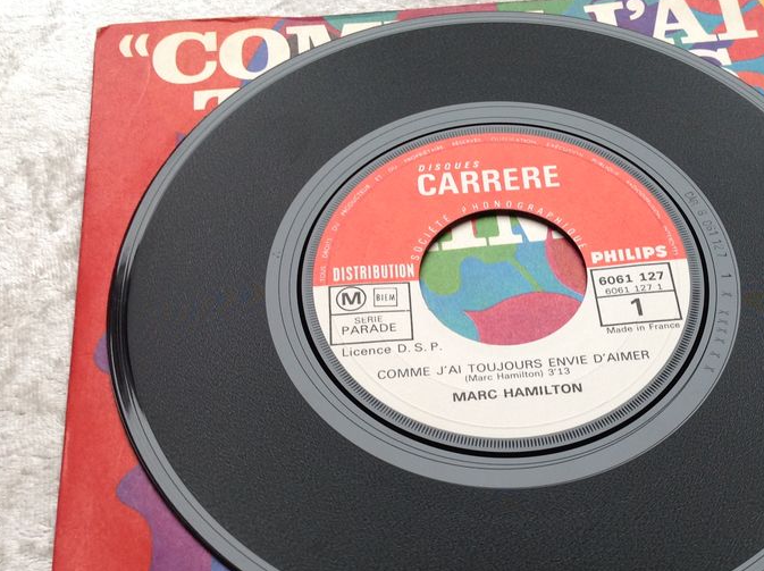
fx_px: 1146
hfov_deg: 36.5
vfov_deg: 27.9
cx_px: 506
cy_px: 345
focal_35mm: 52
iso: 50
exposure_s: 1/20
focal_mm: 4.28
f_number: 2.4
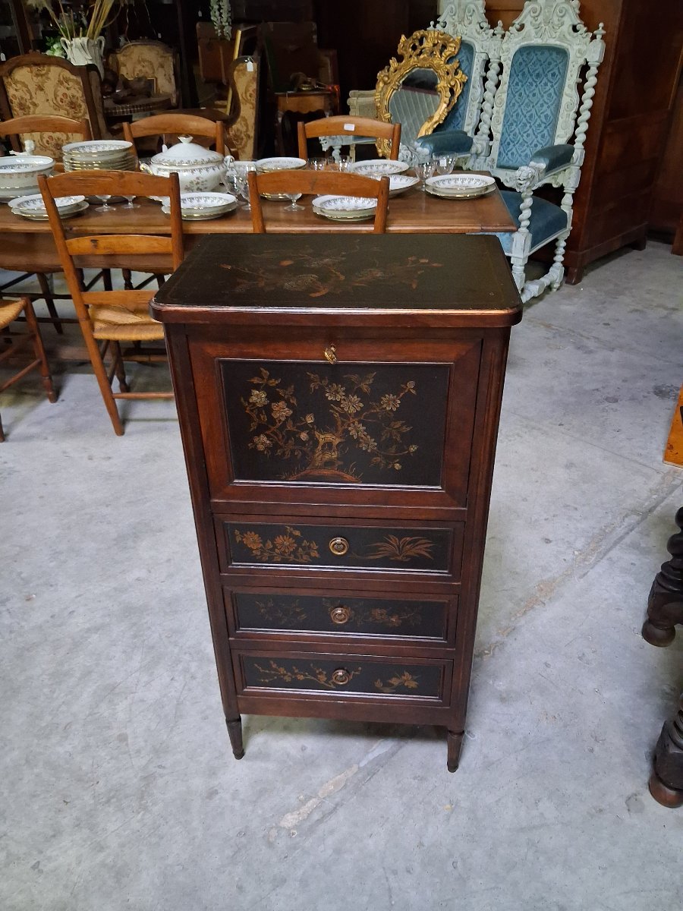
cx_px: 342
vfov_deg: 65.3
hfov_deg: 51.4
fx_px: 710
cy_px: 456
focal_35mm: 27
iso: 1000
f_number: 1.8
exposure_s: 1/20
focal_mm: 4
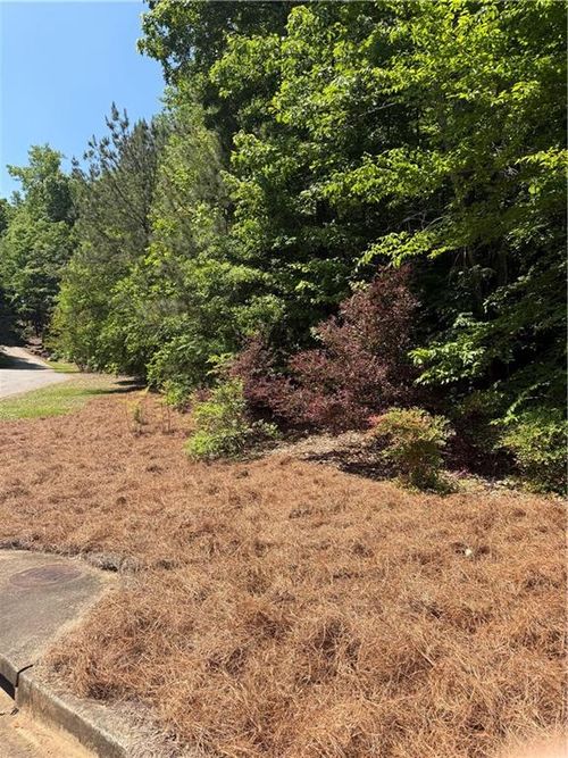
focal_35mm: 24
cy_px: 379
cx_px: 284
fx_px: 525
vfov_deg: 71.6
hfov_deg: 56.8
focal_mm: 6.76
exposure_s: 1/2232
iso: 80
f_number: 1.78
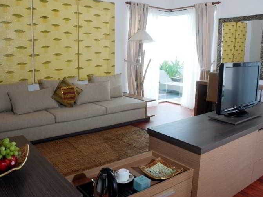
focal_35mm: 31
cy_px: 94
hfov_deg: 58.3
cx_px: 119
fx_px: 235
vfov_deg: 45.4
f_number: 5.6
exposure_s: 1/50
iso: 200
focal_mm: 18
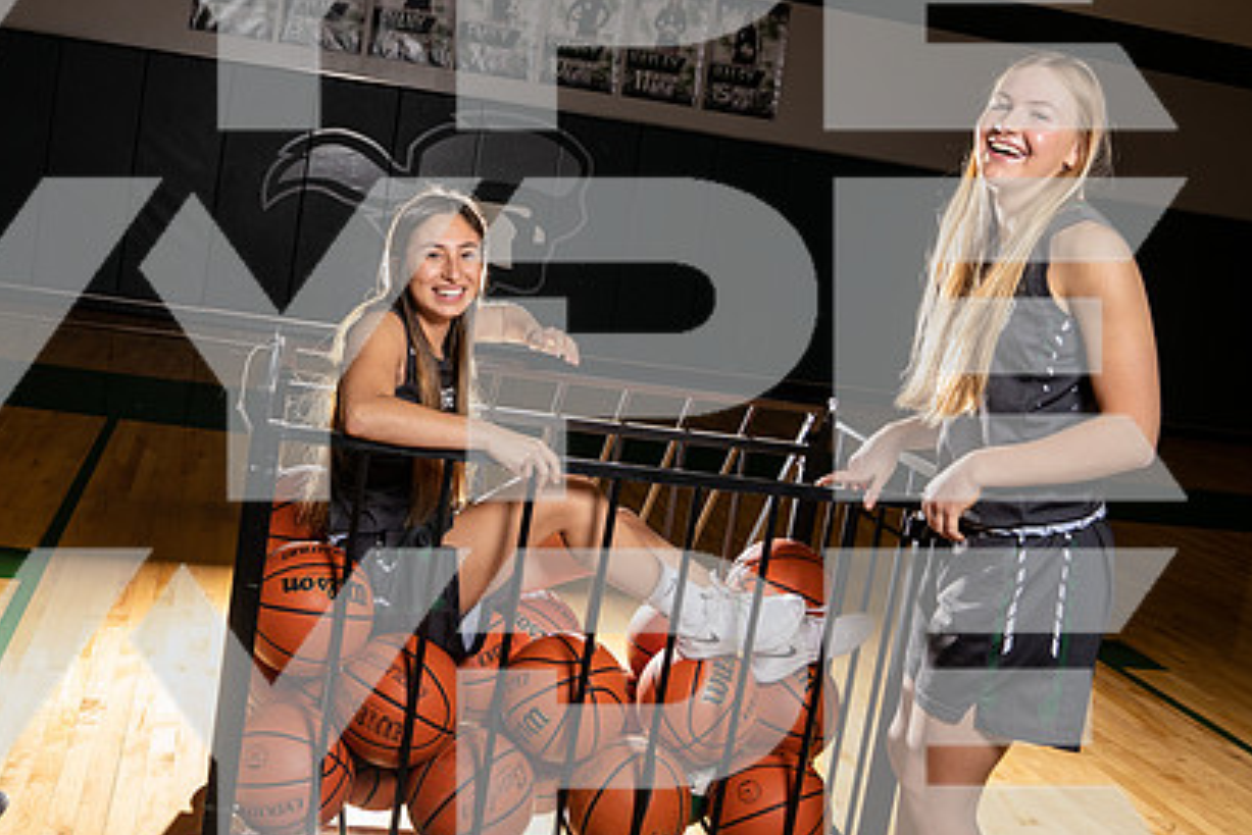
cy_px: 271
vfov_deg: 34.7
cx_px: 512
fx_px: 1322
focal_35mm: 38
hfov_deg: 50.4
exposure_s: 1/250
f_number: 5.6
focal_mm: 24
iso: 400
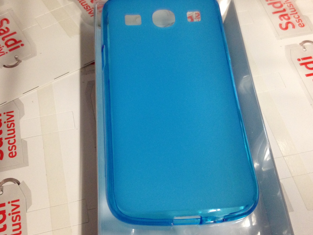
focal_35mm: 41
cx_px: 149
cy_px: 125
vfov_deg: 35.1
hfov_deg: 45.8
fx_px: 371
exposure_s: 1/20
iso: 200
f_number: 2.4
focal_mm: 4.12
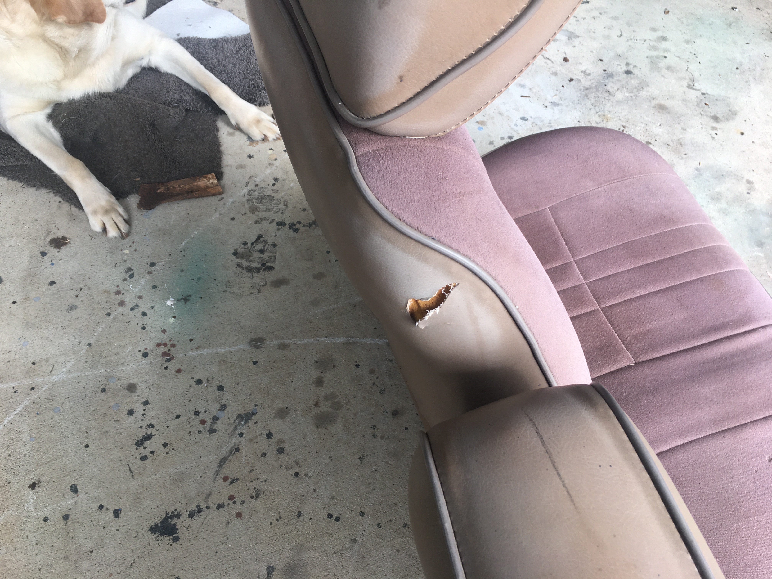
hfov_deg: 61.7
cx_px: 386
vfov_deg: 48.2
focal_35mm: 29
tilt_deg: -53.5
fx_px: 647
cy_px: 290
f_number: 2.2
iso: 25
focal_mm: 4.15
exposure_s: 1/191
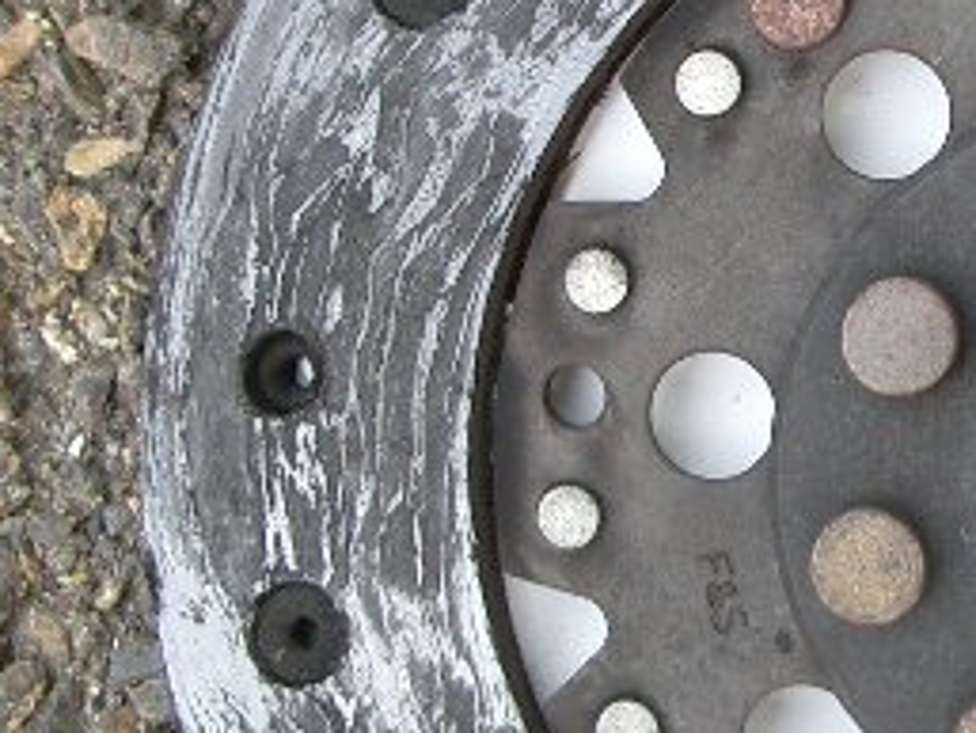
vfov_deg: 16.9
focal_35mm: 87
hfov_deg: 21.7
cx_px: 984
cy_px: 209
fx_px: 2454
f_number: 2.6
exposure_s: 1/160
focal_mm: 5.8
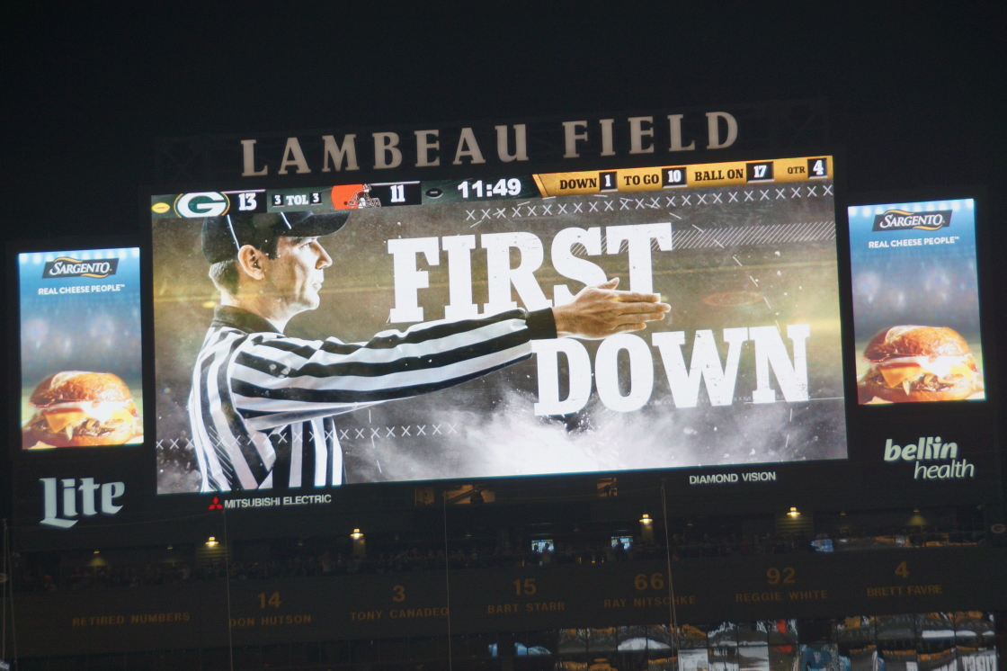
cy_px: 336
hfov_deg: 16.1
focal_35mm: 128
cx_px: 504
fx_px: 3565
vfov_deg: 10.7
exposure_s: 1/160
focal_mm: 85
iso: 200
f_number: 5.6
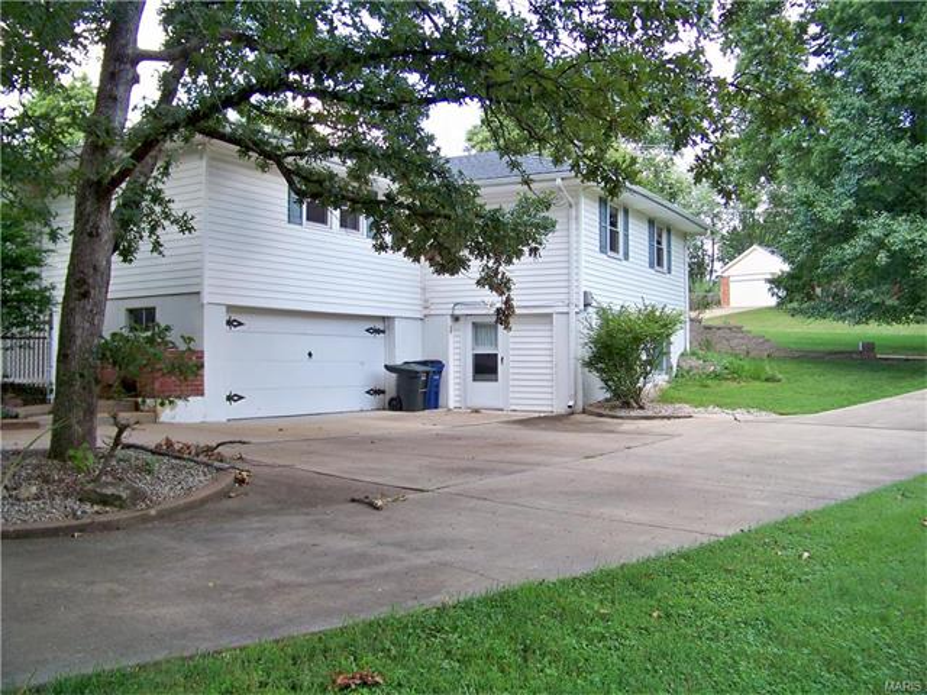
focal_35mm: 33
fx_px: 884
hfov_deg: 55.4
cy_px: 348
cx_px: 464
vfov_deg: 42.9
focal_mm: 5.85
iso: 80
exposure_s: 1/80
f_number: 2.8
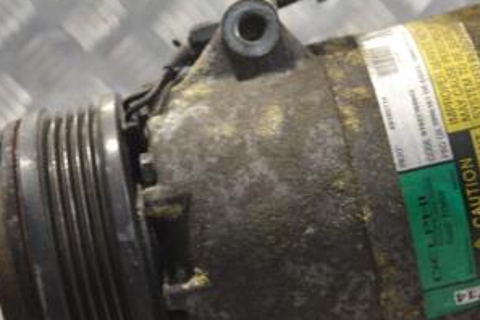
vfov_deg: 14.1
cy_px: 183
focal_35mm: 97
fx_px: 1293
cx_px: 320
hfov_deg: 21.0
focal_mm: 32
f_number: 4.8
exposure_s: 1/60
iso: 400
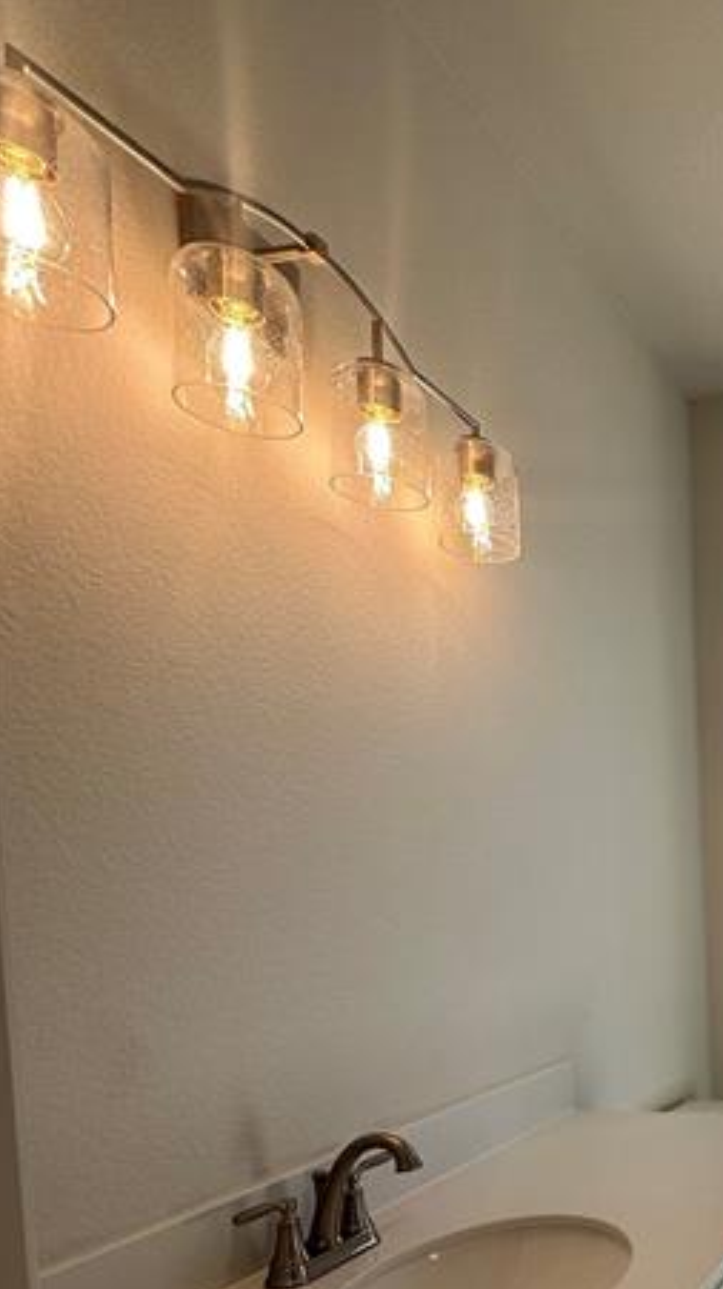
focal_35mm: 26
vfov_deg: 68.2
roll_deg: +0.3
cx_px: 812
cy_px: 935
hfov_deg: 36.7
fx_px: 888
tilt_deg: -3.9
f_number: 2.2
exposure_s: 1/197
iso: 40
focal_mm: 2.22
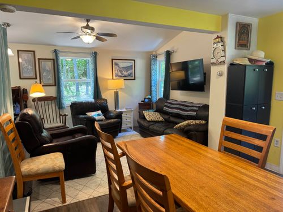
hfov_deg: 71.6
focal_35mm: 24
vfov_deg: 56.8
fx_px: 196
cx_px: 142
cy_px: 106
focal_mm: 6.76
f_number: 1.78
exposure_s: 1/60
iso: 160
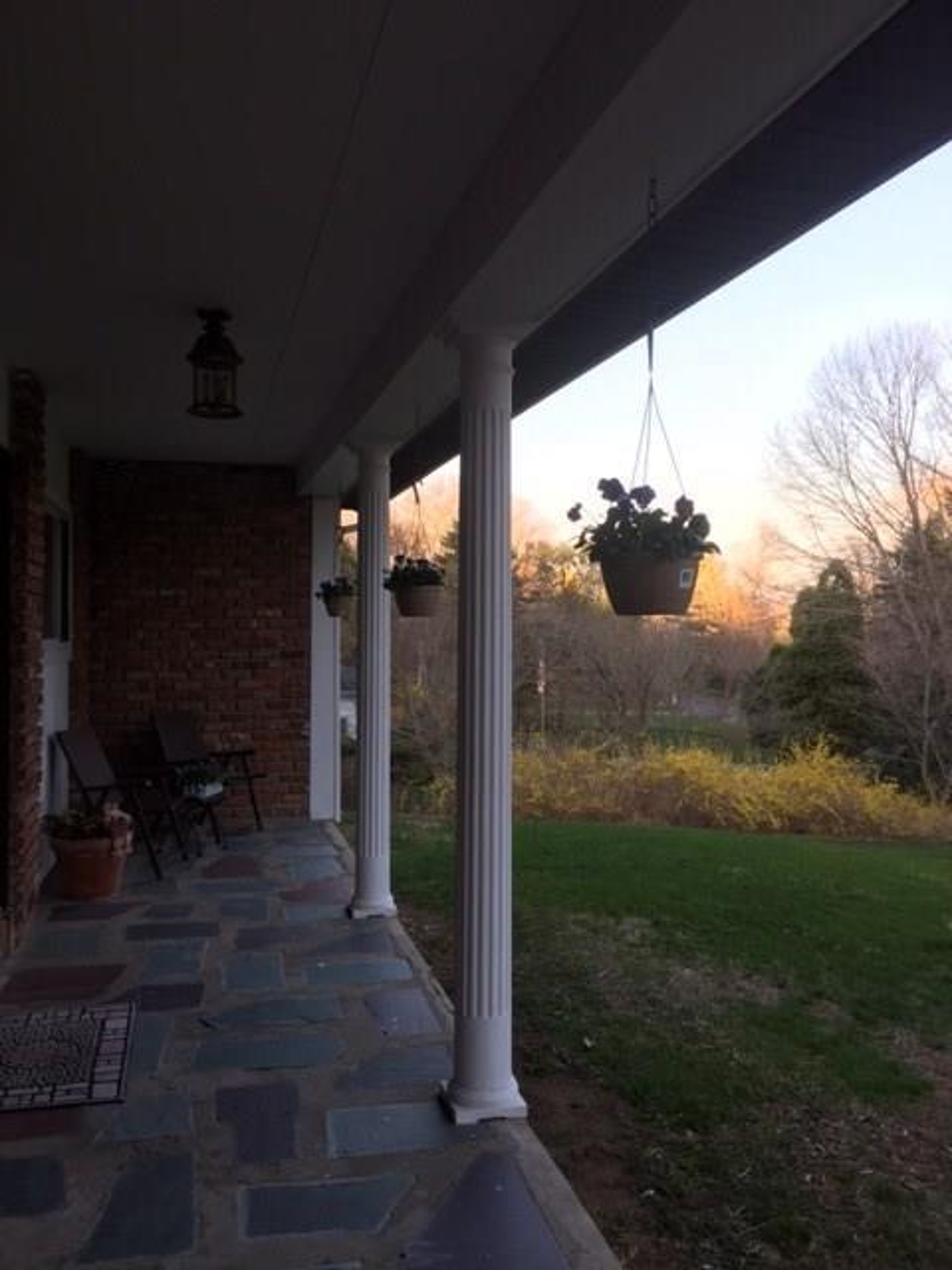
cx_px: 476
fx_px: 1063
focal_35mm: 29
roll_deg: -1.2
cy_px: 635
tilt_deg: +0.7
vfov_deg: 61.7
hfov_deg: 48.2
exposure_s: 1/120
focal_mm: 4.15
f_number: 2.2
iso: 40
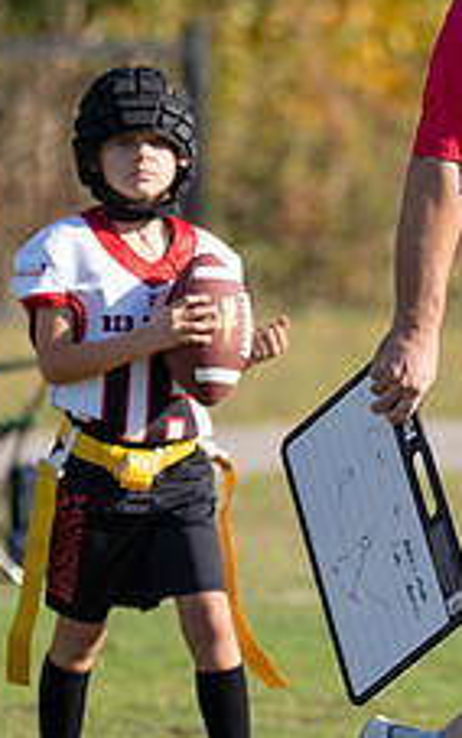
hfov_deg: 2.8
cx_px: 633
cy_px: 299
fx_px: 9563
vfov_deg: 4.4
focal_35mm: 475
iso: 100
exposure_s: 1/1600
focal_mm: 148
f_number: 2.8
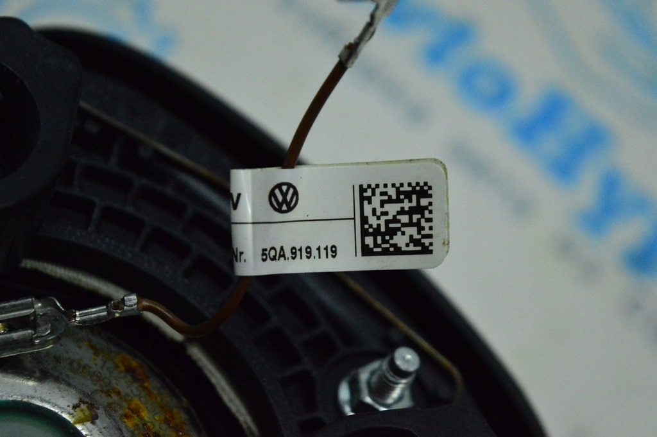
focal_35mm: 82
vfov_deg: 16.5
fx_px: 1504
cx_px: 328
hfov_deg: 24.6
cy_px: 218
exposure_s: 1/1000
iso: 6400
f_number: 5.6
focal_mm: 55
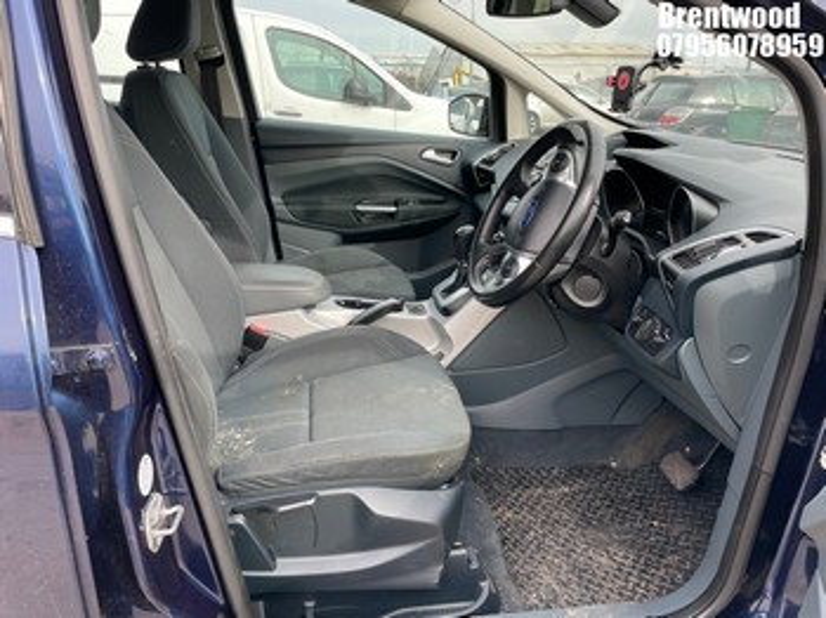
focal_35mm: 26
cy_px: 309
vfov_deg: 53.0
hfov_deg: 67.3
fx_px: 620
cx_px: 413
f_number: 1.6
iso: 32
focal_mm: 4.2
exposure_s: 1/250
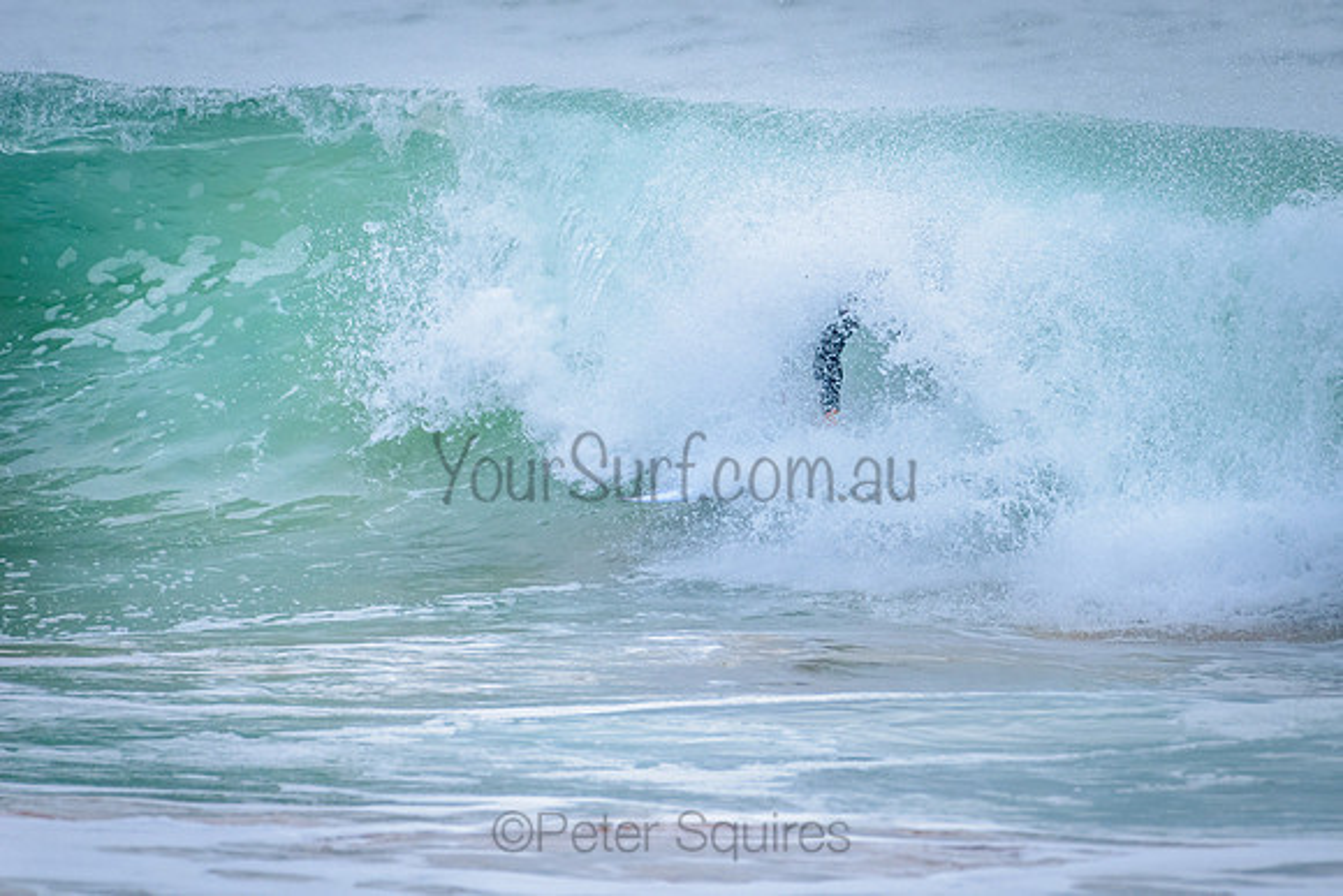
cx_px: 823
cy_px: 347
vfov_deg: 2.2
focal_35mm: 613
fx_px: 22869
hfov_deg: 3.4
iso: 800
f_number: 5.6
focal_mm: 500
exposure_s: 1/2000
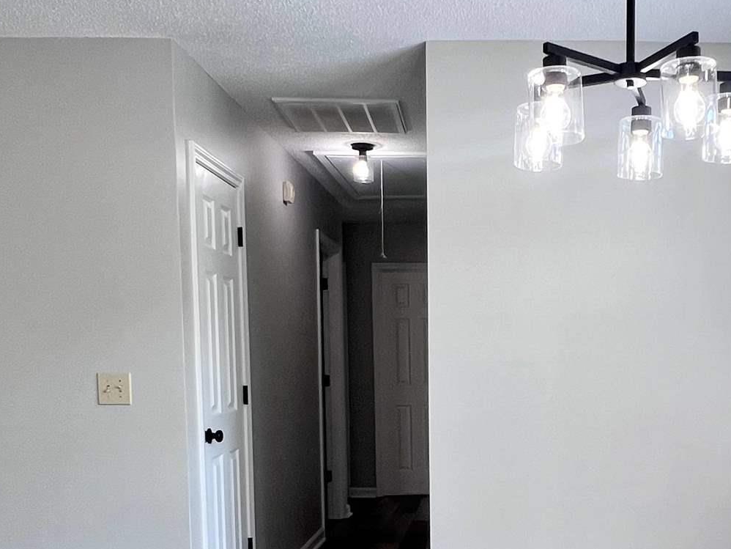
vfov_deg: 34.7
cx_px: 529
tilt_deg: -7.2
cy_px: 449
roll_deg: +0.2
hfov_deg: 45.5
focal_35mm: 40
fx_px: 845
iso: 64
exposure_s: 1/120
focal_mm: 1.57
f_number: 1.8
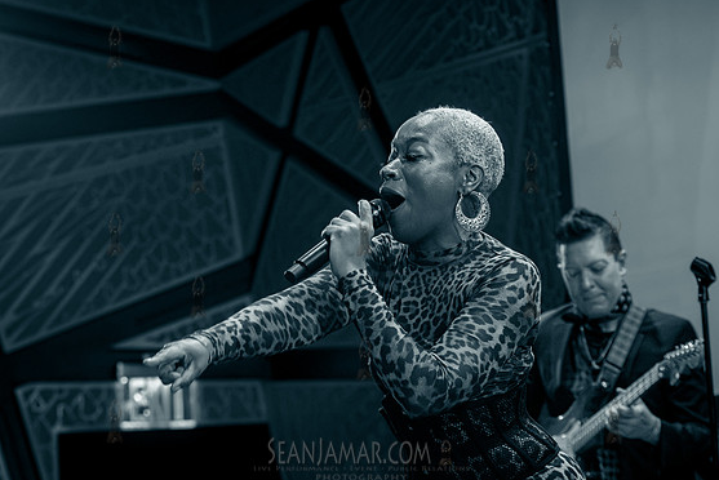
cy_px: 185
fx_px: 2278
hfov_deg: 17.9
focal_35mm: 114
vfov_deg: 12.0
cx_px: 380
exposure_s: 1/640
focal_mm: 92
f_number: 5
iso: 8000
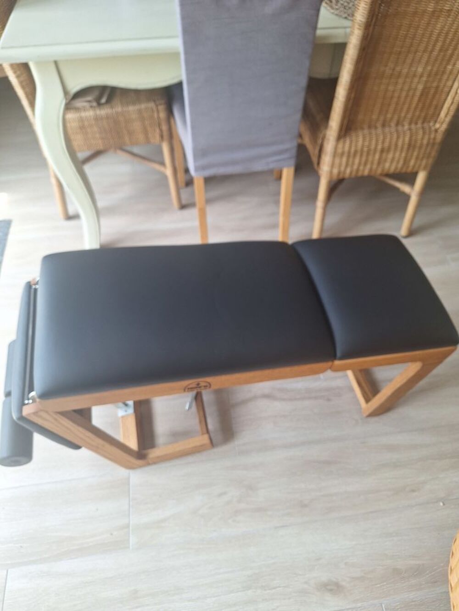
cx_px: 230
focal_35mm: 23
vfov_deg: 73.9
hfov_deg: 58.9
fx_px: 407
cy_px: 306
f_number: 1.8
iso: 40
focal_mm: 5.54
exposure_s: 1/100
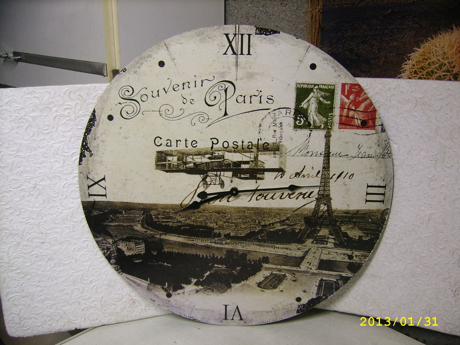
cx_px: 230
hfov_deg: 52.6
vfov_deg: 40.7
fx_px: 465
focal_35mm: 35
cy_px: 172
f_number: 2.8
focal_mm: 5.95
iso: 100
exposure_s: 1/5
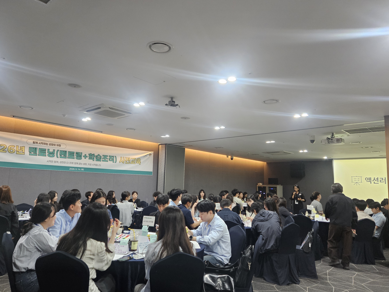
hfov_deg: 67.2
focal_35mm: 26
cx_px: 180
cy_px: 150
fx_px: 292
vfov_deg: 53.1
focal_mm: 5.4
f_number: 1.8
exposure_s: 1/120
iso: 800
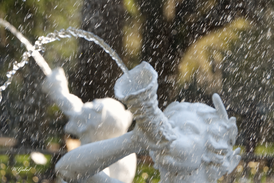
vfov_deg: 3.1
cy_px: 92
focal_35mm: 450
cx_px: 137
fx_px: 3424
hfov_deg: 4.6
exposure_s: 1/500
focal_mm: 300
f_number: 14
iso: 1400
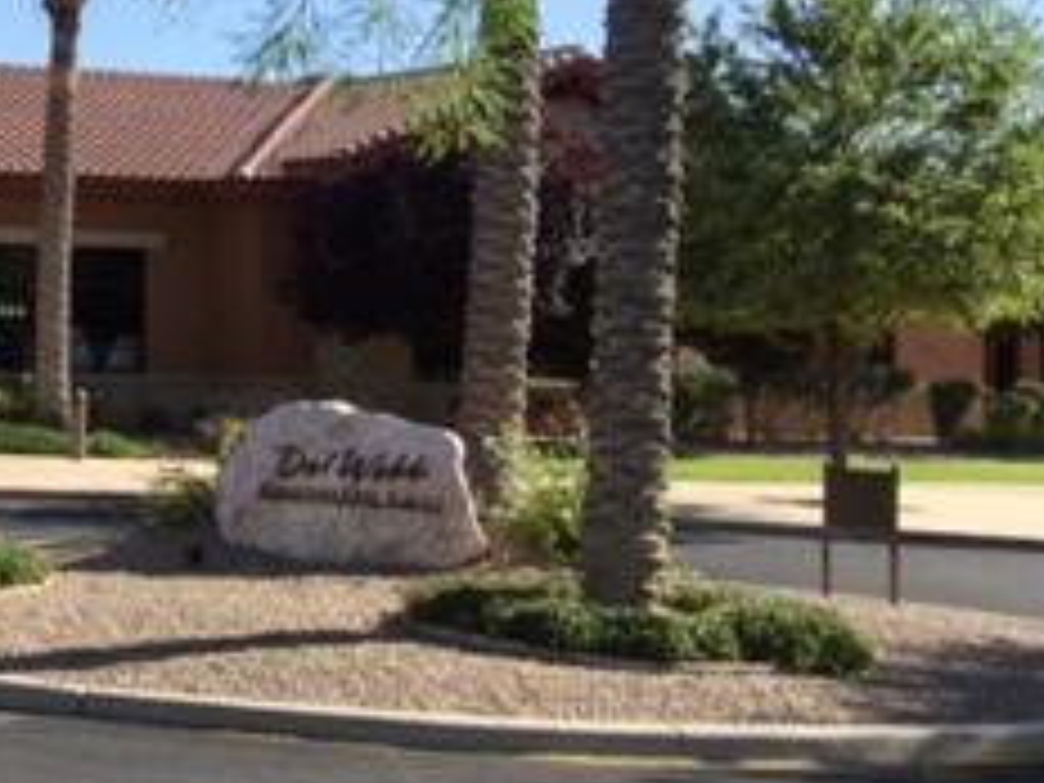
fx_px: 2413
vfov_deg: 18.4
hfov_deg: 21.6
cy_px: 274
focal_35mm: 80
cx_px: -387
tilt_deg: +2.4
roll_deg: -1.9
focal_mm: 4.15
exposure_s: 1/1319
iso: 32
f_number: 2.2
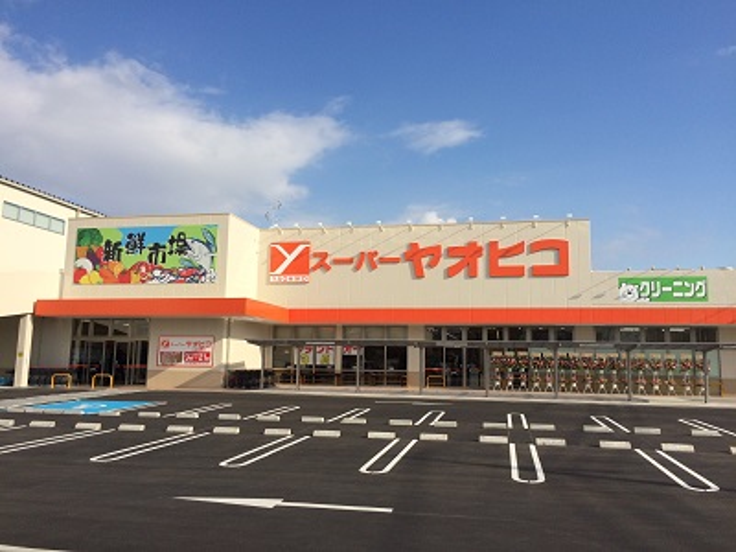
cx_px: 368
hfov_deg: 61.7
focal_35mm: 29
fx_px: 617
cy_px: 276
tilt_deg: +8.6
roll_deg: -1.2
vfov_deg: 48.2
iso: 32
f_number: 2.2
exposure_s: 1/2564
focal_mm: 4.15
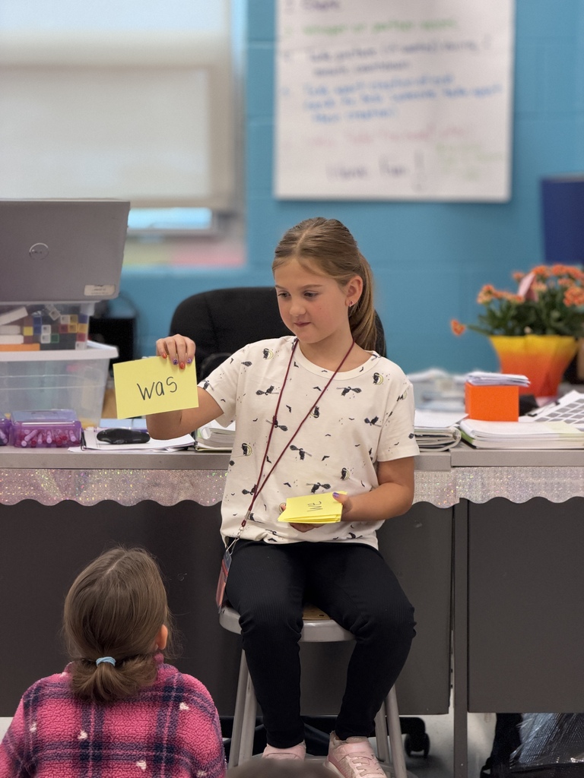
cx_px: 292
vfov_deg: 19.6
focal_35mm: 100
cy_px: 389
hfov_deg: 14.8
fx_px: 2249
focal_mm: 16.89
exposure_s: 1/121
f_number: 2.8
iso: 320
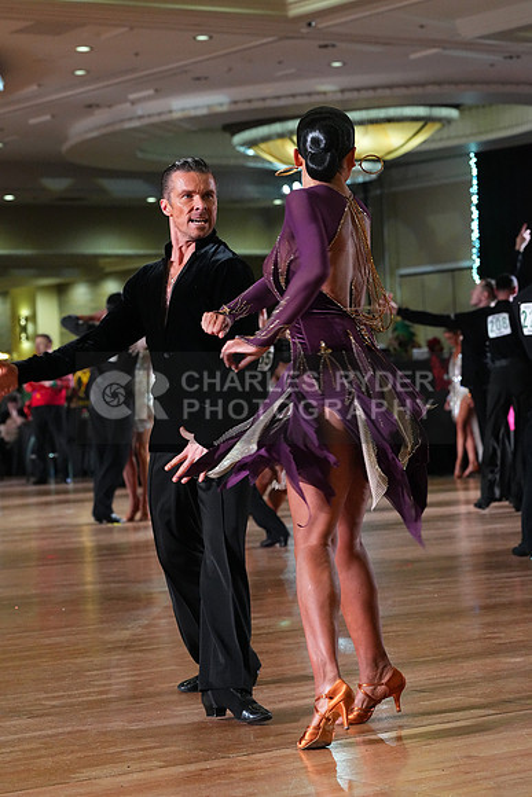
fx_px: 2104
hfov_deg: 14.4
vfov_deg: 21.5
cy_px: 398
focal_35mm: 95
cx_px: 266
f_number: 5.6
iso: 8000
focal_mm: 95
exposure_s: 1/400
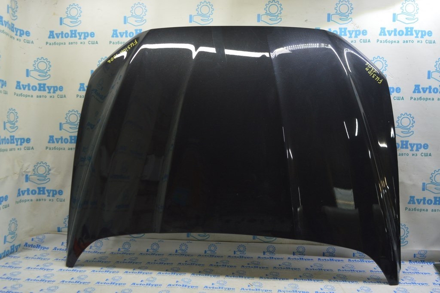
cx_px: 220
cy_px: 146
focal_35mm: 32
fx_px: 385
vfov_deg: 41.6
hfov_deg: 59.5
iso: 400
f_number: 5.6
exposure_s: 1/20
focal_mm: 21
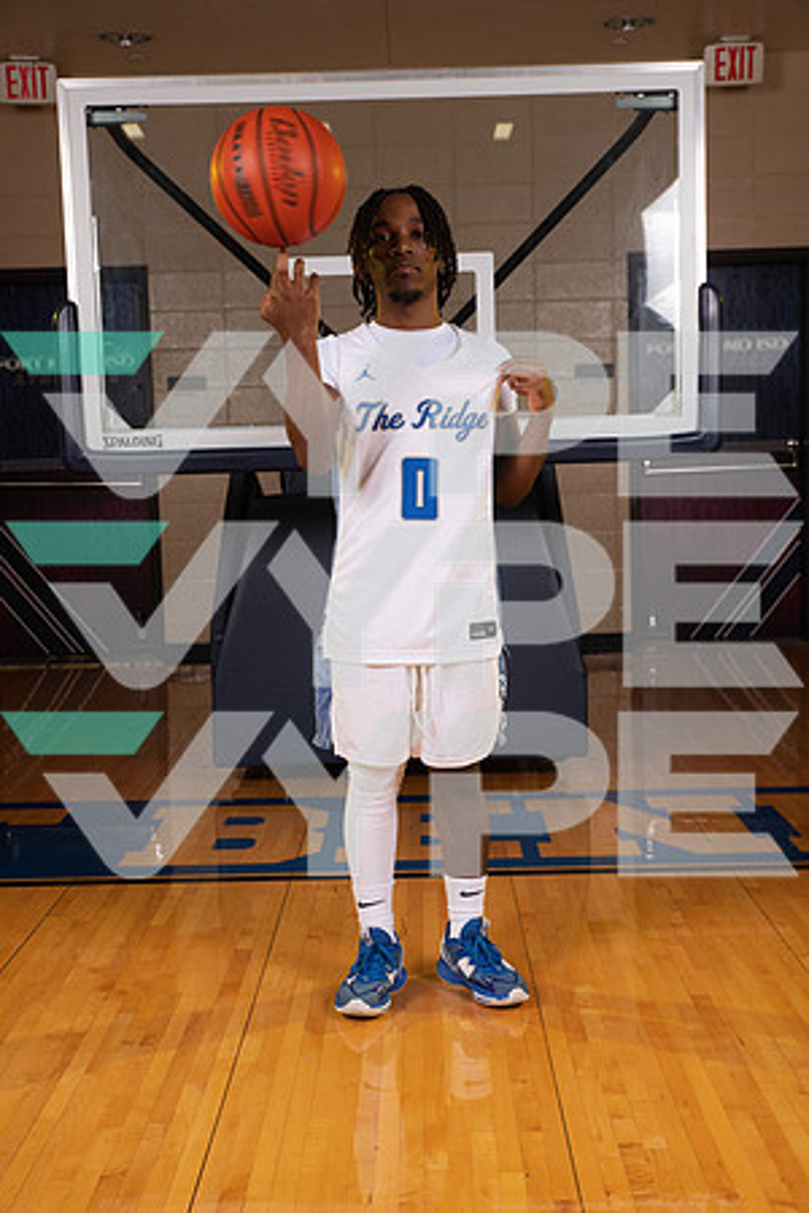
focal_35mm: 46
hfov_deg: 29.2
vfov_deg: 42.7
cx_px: 404
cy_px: 606
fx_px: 1550
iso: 320
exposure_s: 1/320
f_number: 7.1
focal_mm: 46
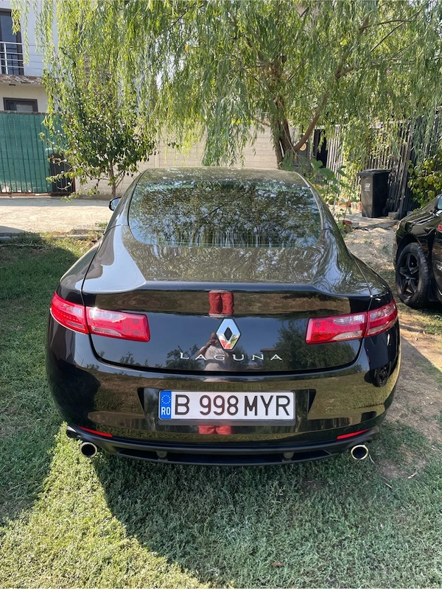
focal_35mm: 26
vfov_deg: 67.3
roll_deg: -2.2
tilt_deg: -17.4
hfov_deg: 53.1
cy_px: 294
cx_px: 221
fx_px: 443
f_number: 1.6
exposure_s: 1/433
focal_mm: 4.2
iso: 32
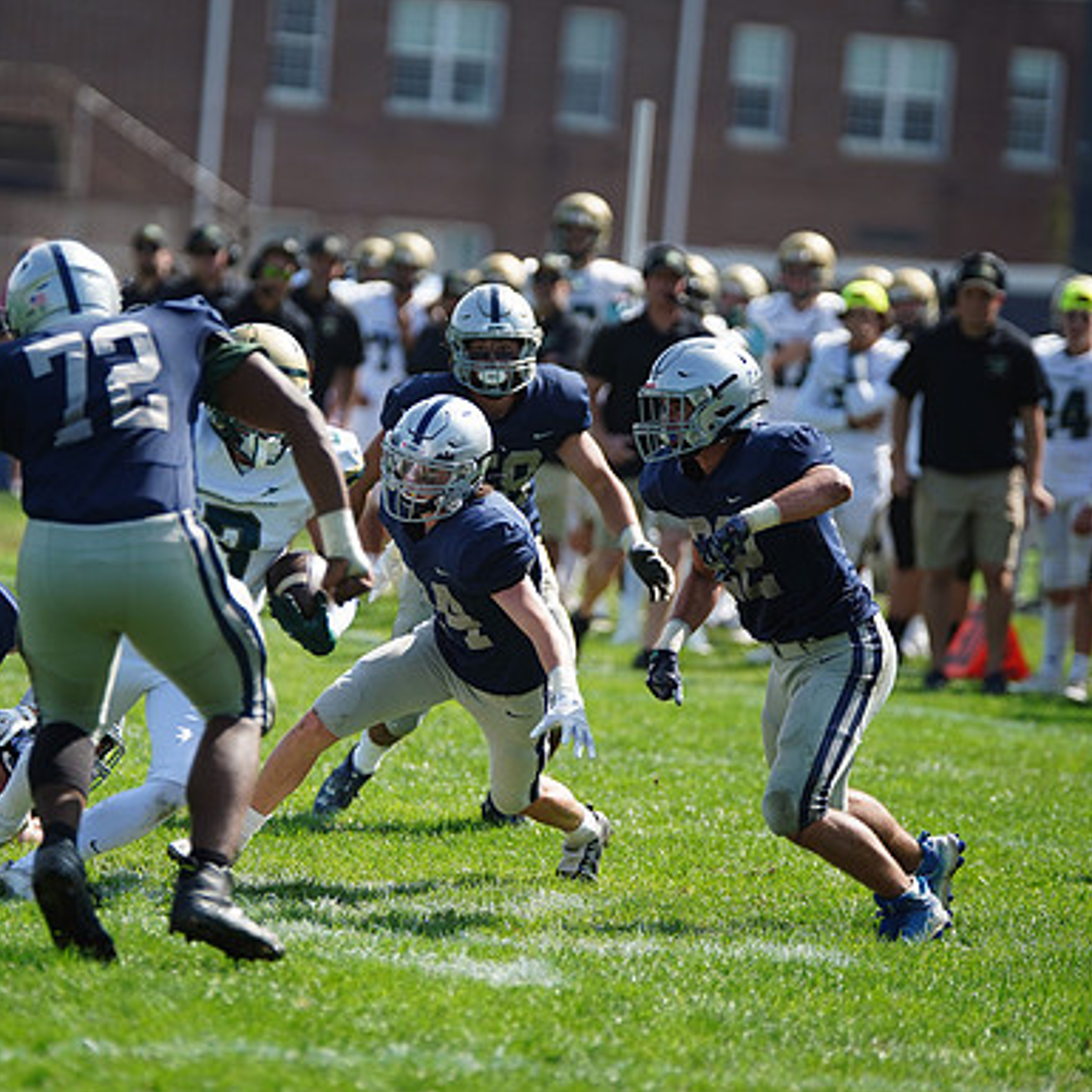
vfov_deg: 5.8
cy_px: 546
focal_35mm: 300
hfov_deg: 5.8
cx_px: 400
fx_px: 10707
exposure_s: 1/3200
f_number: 2.8
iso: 400
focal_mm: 234
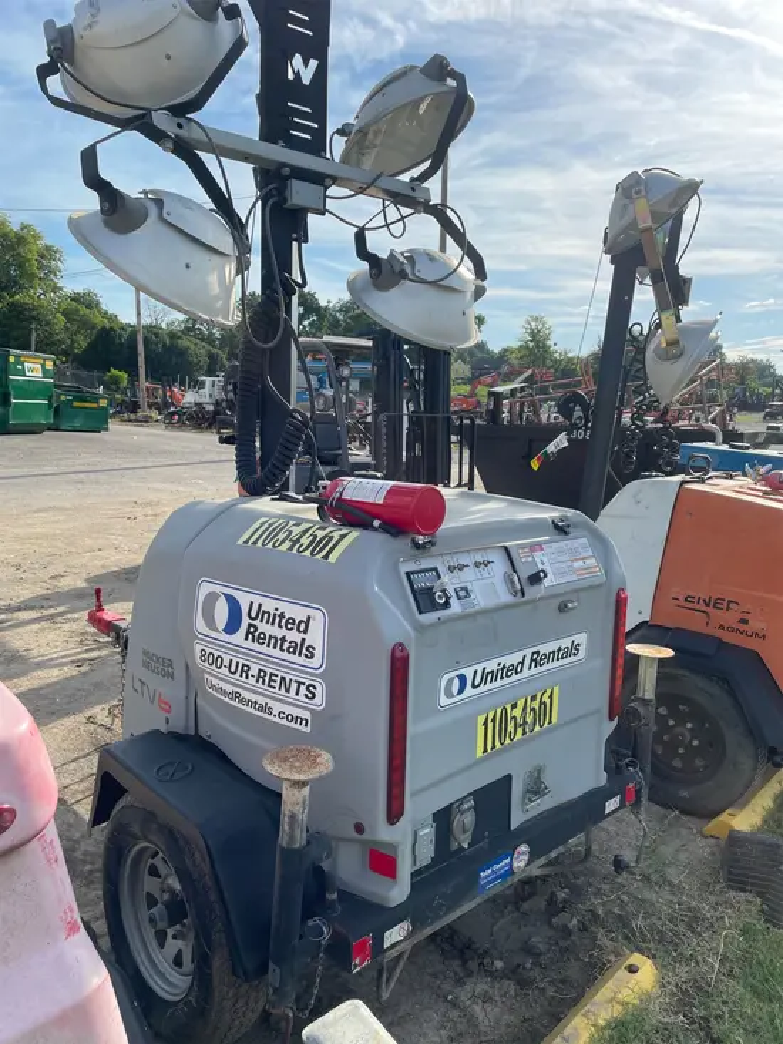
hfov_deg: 53.1
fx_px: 784
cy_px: 522
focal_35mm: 26
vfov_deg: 67.3
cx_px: 392
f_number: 1.6
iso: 32
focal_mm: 4.2
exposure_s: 1/1855
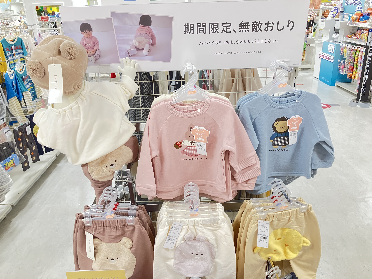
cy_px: 140
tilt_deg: -21.6
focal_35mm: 28
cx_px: 186
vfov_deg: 49.7
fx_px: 301
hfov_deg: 63.4
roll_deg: +2.0
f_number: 1.8
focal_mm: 3.99
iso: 160
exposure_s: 1/60
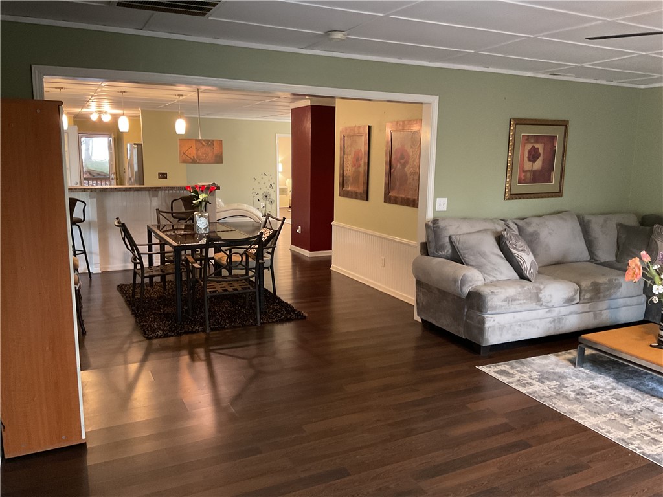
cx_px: 332
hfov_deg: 61.7
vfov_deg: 48.2
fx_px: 555
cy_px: 248
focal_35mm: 29
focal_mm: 3
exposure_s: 1/30
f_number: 1.8
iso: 320
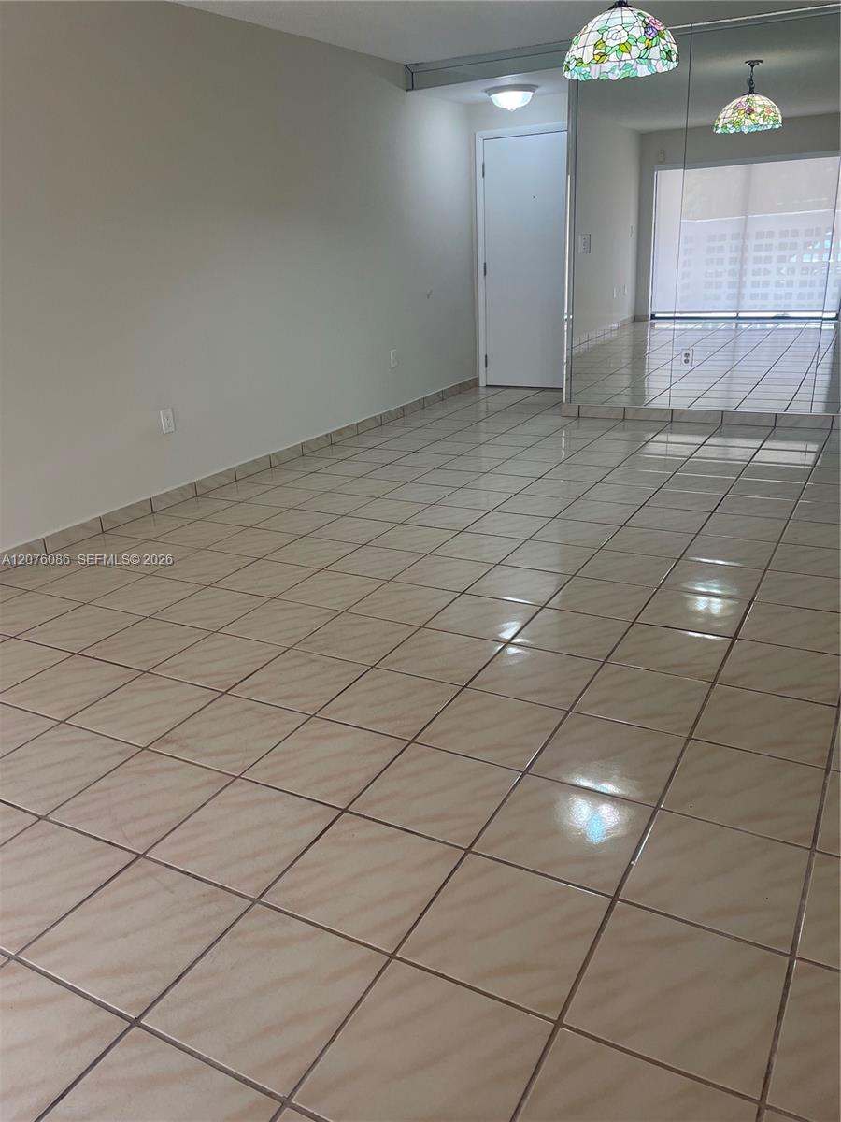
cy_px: 561
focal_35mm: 25
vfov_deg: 69.4
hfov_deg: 54.9
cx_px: 420
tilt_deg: -21.1
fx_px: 810
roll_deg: +2.9
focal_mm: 5.1
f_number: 1.6
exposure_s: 1/120
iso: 125
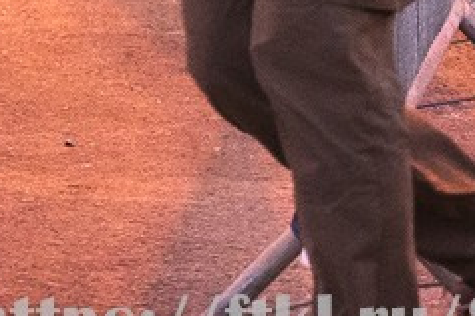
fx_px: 9111
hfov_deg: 3.0
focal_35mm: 691
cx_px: -600
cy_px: -468
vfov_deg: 2.0
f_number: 2.8
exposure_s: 1/250
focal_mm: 86
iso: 2000
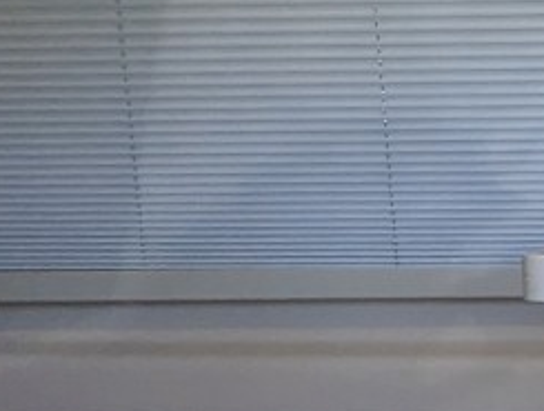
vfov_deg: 16.3
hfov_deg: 13.7
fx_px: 1434
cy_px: 184
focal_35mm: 91
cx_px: 1380
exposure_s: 1/190
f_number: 2.2
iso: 46
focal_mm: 2.35
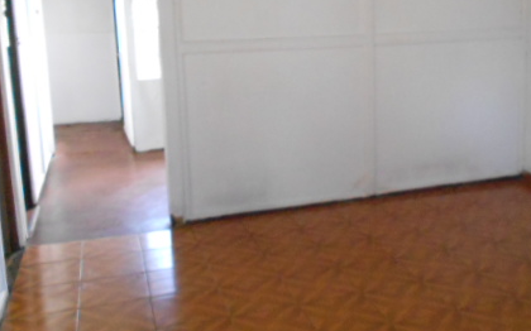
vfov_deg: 30.3
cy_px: 107
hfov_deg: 46.9
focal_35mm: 42
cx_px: 324
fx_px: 607
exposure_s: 1/50
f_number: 3.2
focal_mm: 4.6
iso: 800
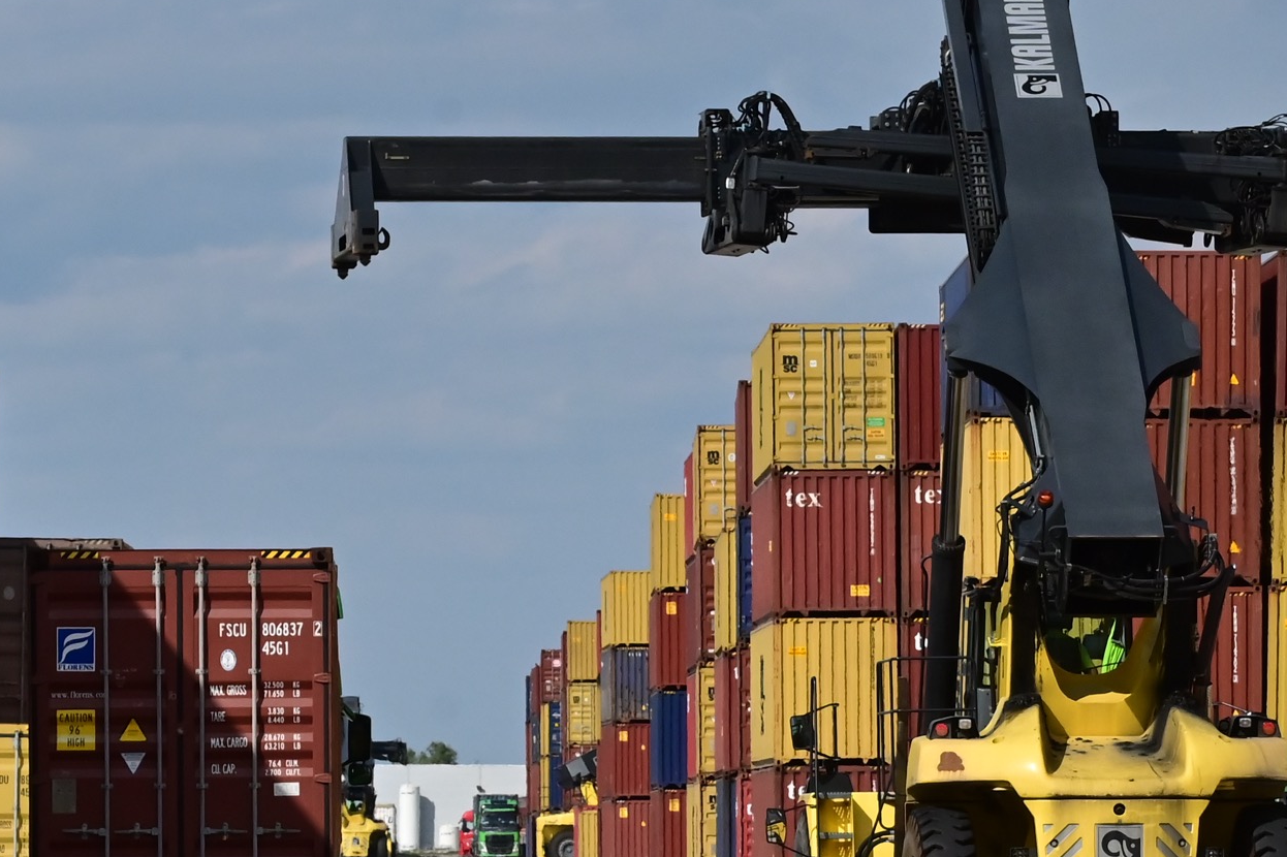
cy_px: 597
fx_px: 10328
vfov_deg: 4.8
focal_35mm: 289
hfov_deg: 7.1
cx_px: 502
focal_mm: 100
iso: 1600
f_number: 10
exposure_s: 1/8000
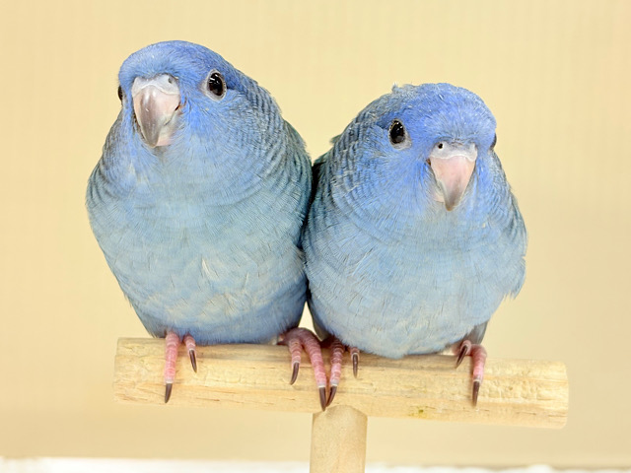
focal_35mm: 52
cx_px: 316
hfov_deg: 36.8
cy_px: 236
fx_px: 948
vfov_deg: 28.0
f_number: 1.6
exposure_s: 1/60
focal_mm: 5.96
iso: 50
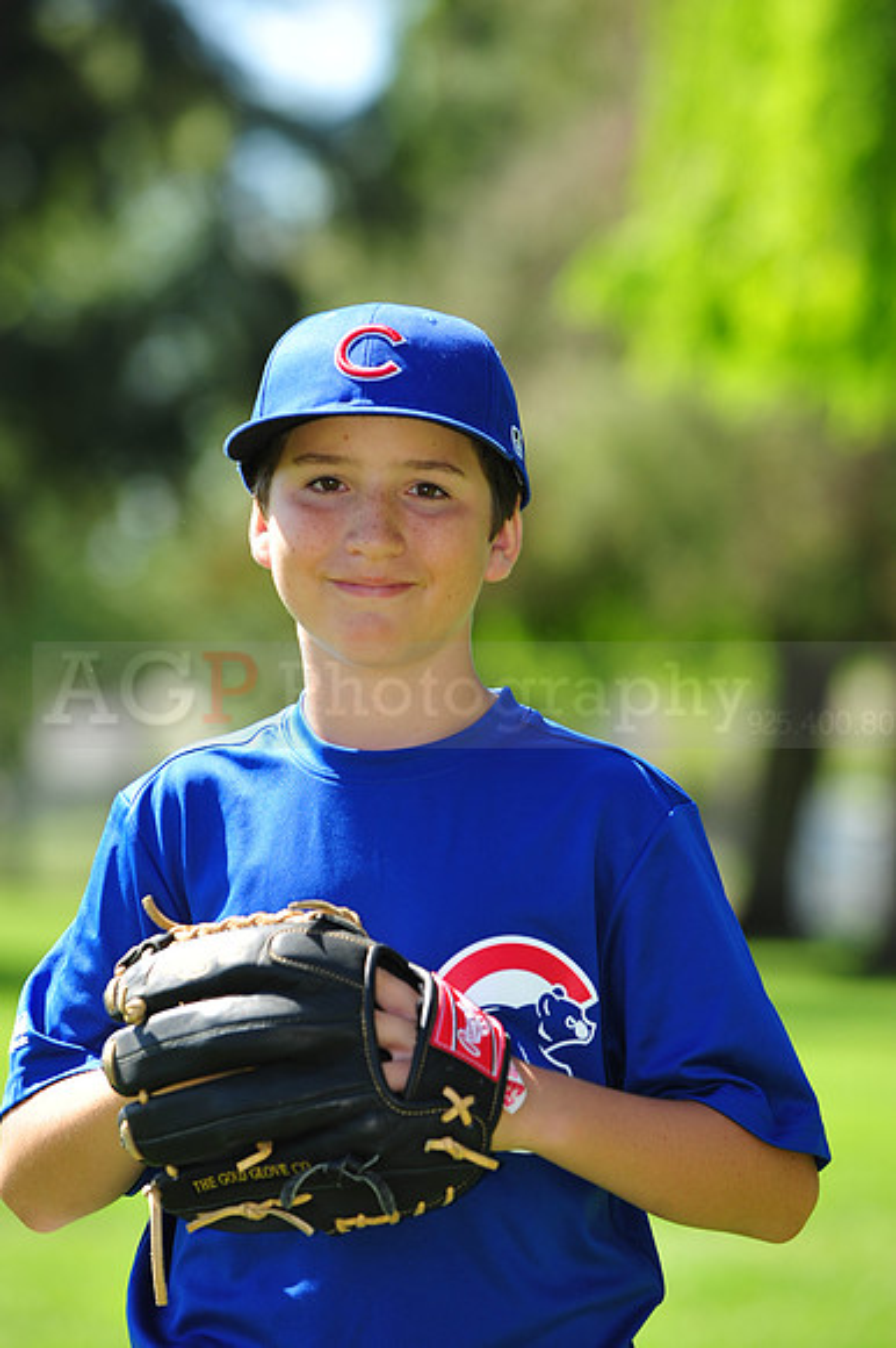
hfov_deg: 6.9
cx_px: 448
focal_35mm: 200
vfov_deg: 10.3
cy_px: 674
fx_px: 7475
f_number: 5.6
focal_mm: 200
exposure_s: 1/320
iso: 200
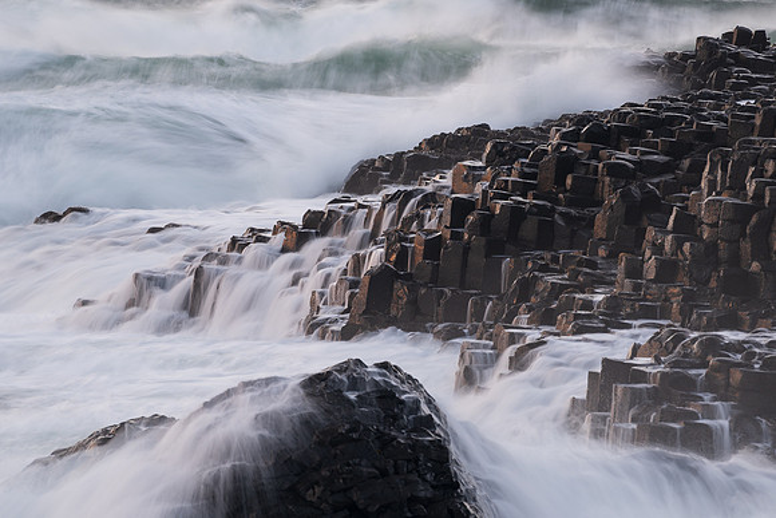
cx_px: 388
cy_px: 259
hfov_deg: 8.9
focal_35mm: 230
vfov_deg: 6.0
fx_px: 4959
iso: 125
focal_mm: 153.2
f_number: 10
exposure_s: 1/2
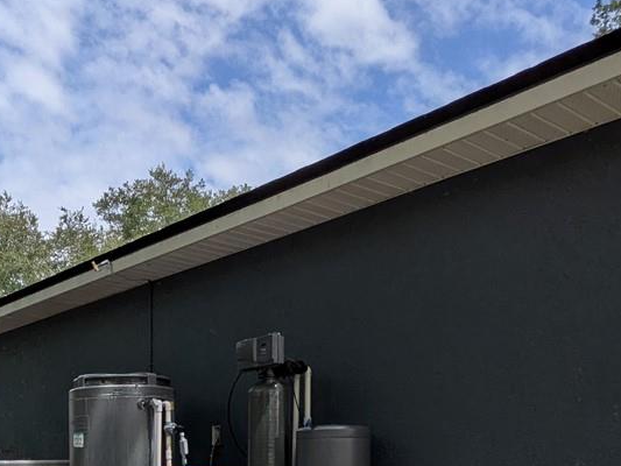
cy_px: 523
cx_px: 61
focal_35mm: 42
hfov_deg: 41.2
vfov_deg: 30.4
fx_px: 754
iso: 50
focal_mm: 1.85
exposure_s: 1/1605
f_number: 2.2
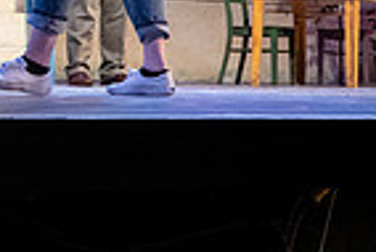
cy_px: 166
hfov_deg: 17.5
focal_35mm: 98
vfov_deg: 14.0
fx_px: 1025
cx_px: 643
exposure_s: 1/250
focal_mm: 24
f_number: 2.8
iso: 4000
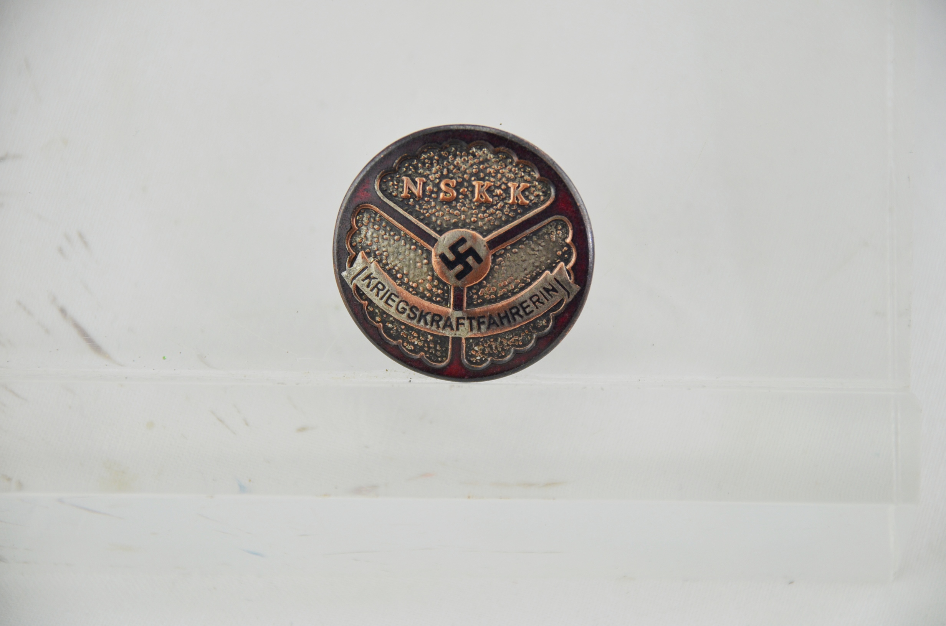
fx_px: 4720
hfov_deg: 11.4
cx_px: 473
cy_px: 313
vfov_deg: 7.6
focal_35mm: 180
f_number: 5.6
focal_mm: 120
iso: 560
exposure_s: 1/250
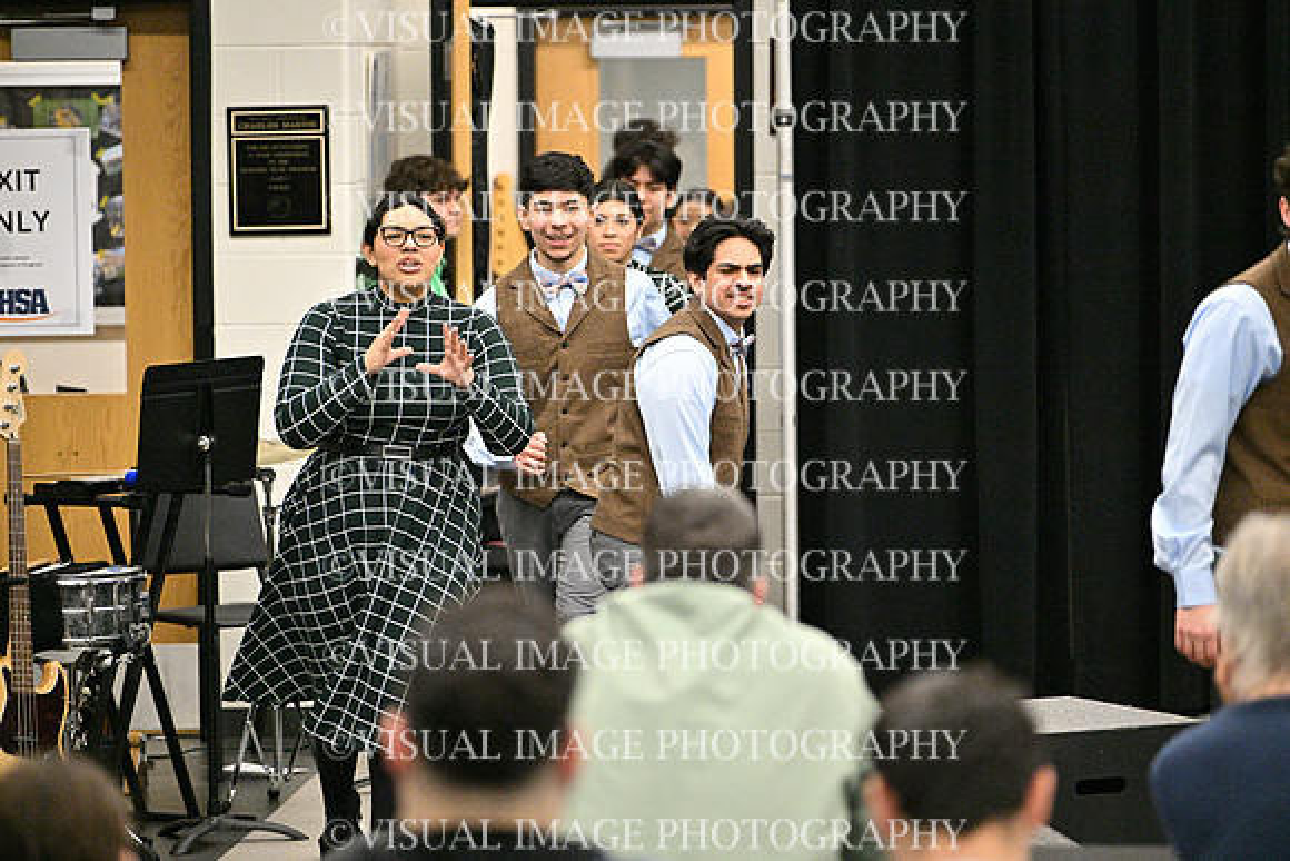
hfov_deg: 13.7
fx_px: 5376
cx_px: 645
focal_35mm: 150
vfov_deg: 9.2
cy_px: 430
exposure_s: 1/1000
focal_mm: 150
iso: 12800
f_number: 2.8
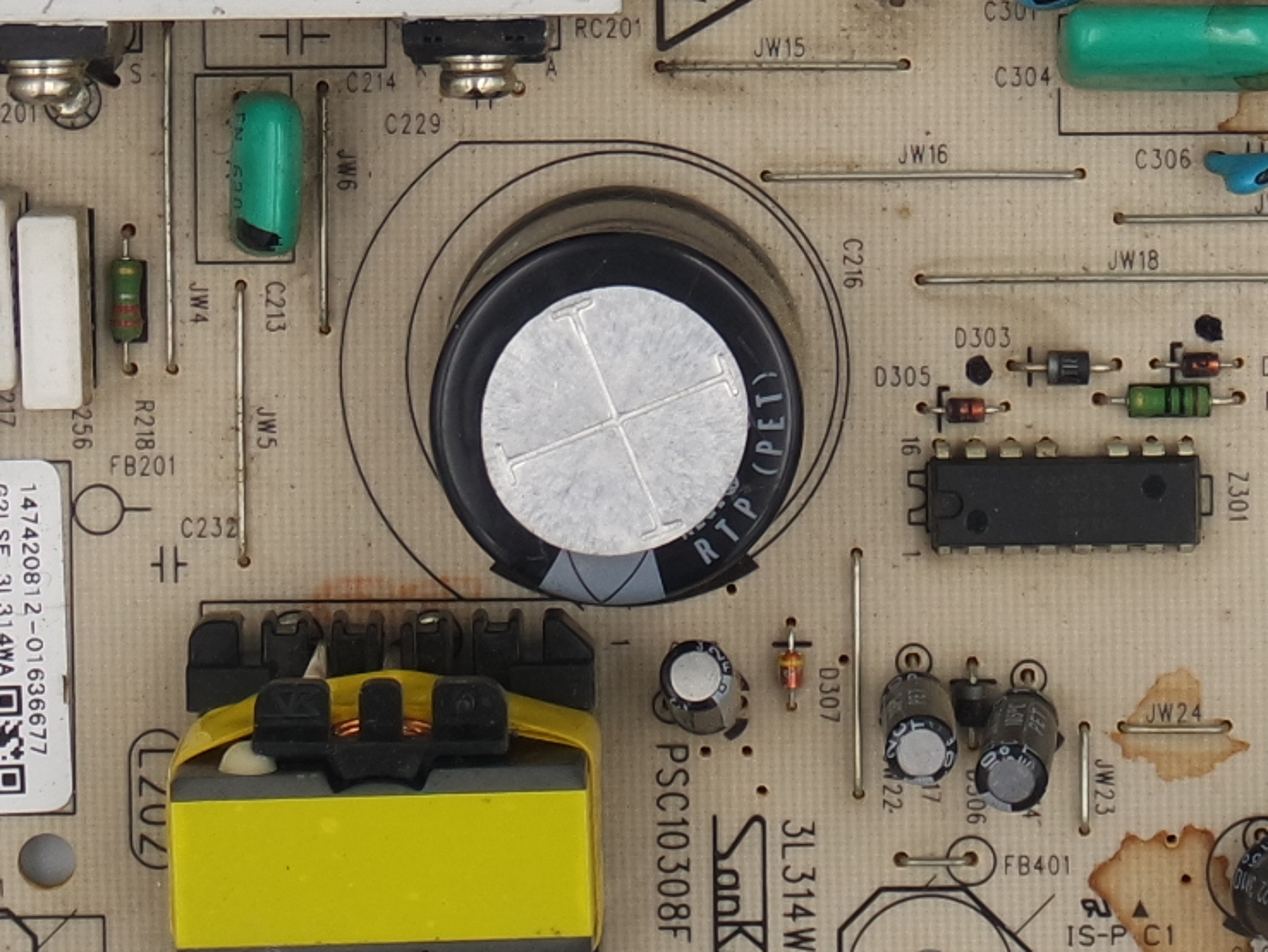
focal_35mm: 186
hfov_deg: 10.6
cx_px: 816
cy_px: -323
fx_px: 6815
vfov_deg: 7.9
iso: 160
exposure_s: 1/125
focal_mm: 18
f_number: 5
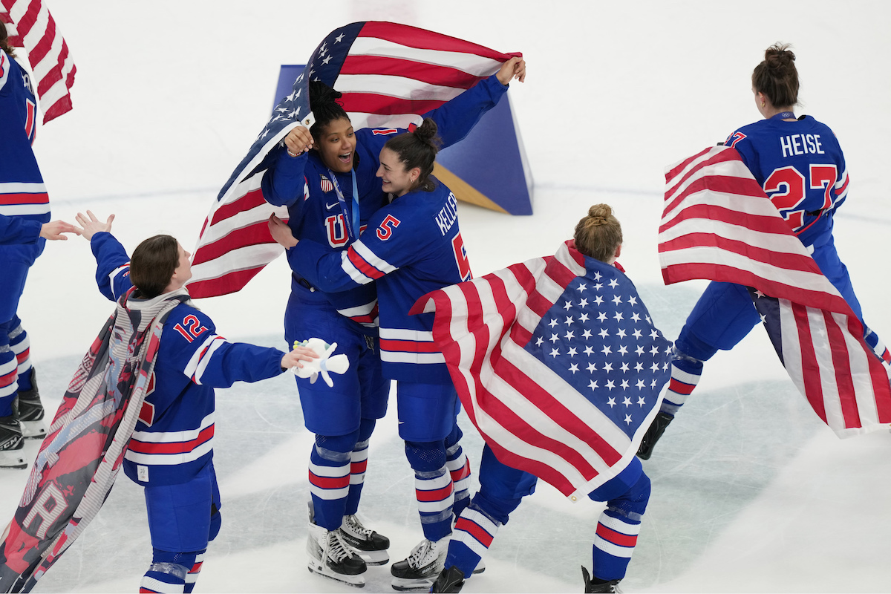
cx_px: 446
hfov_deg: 5.2
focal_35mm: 400
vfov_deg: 3.4
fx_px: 9899
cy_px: 297
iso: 1600
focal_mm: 400
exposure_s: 1/1600
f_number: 3.5
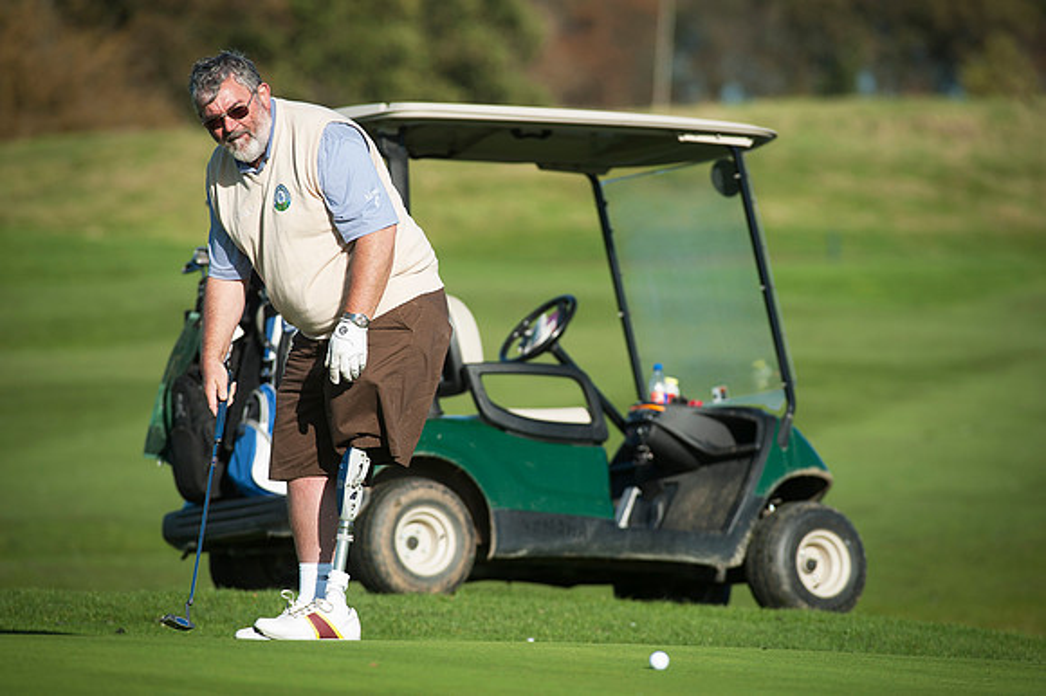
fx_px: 8711
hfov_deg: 6.9
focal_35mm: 300
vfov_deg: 4.6
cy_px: 348
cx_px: 523
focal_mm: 300
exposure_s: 1/1250
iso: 200
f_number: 6.3
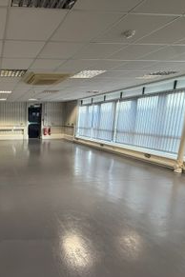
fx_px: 154
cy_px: 142
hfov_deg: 51.4
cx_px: 6
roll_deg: +1.2
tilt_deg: -8.6
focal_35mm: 20
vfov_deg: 84.0
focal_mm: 2.22
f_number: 2.2
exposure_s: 1/50
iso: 200
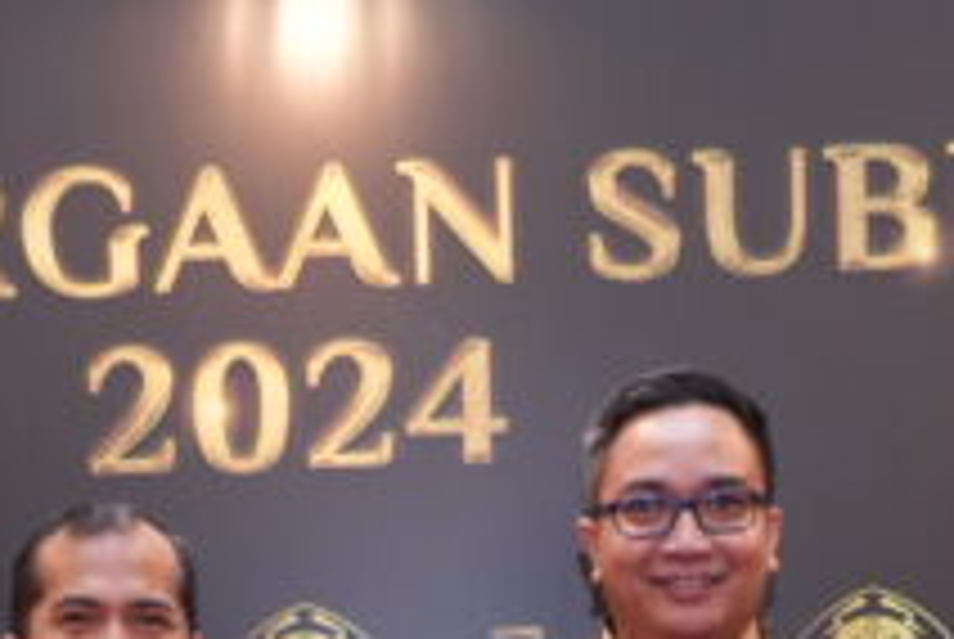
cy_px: 886
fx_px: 2574
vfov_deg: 13.5
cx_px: 405
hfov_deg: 21.0
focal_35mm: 97
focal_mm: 31
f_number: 4
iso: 4000
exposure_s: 1/160
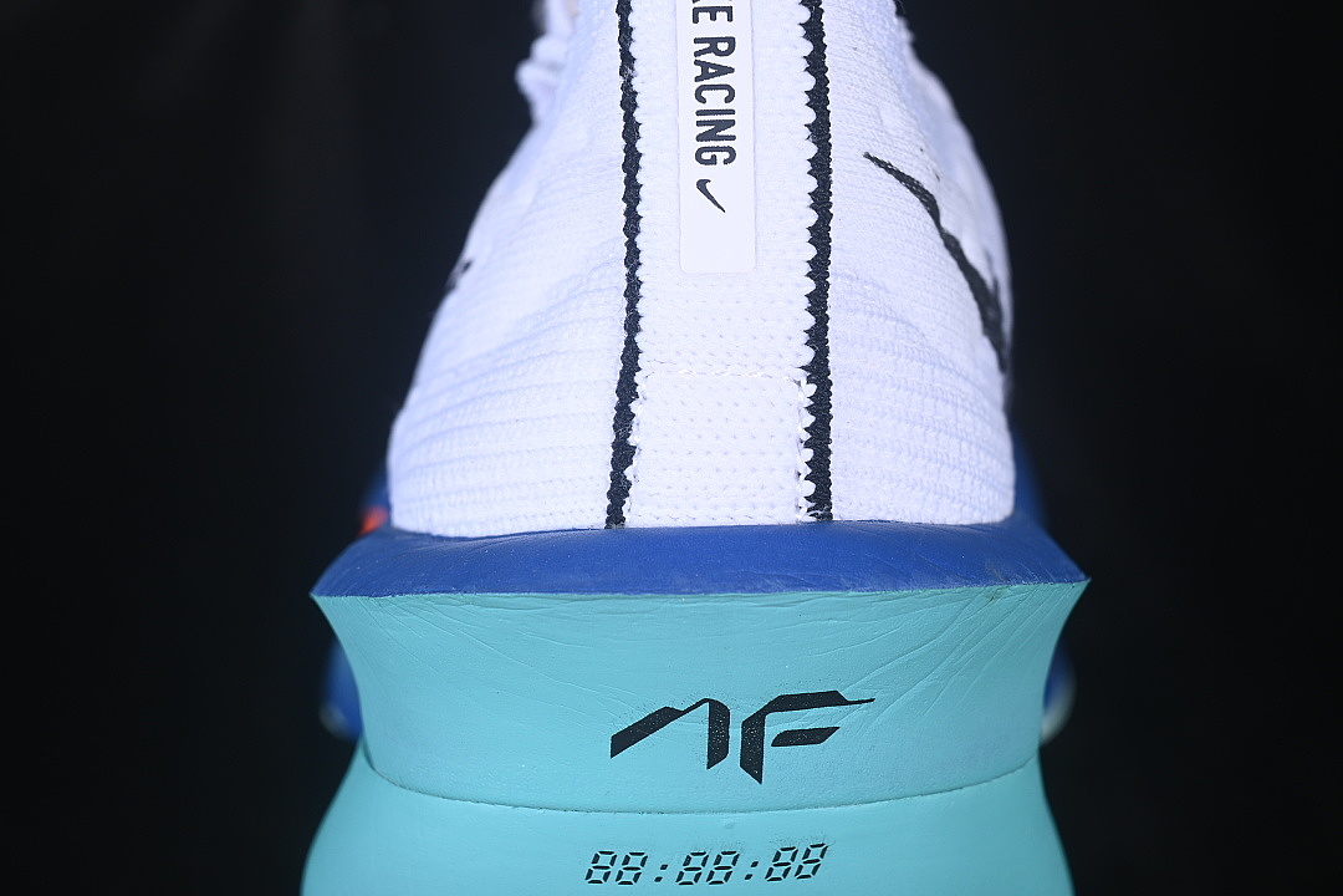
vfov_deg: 18.2
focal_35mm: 75
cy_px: 448
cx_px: 672
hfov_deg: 27.0
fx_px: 2798
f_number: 7.1
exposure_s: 1/80
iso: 160
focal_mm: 50
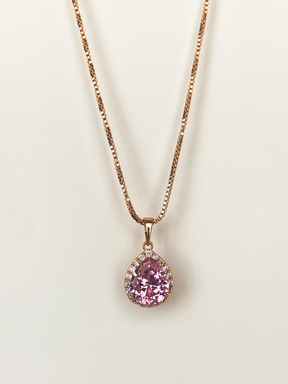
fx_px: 577
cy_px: 192
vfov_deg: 36.8
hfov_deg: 28.0
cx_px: 144
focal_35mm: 52
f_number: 1.8
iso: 80
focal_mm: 4.25
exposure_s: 1/121
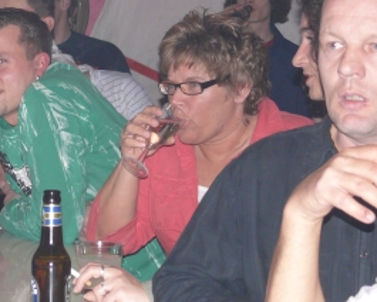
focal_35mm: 149
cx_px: 115
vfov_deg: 10.4
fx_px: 1663
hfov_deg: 12.9
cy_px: 112
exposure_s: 1/30
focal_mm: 17.1
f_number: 3.2
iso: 200
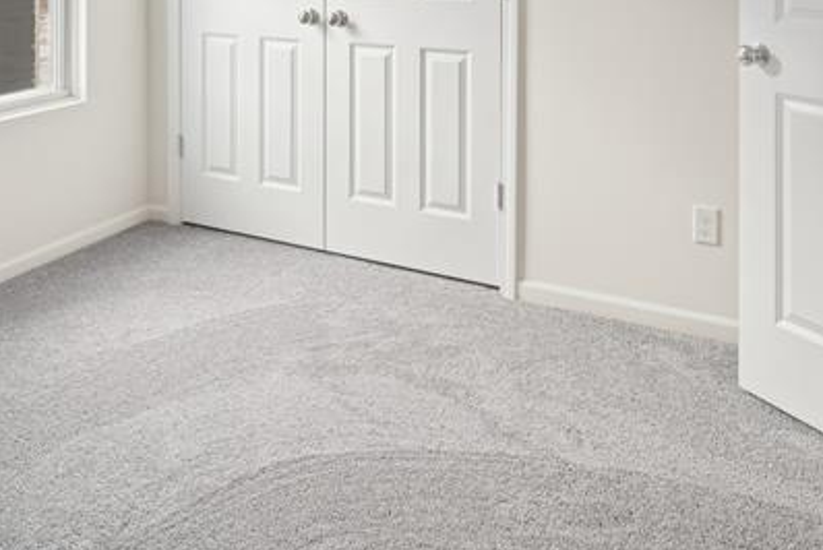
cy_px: -42
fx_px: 824
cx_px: 362
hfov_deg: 53.0
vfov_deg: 32.8
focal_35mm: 36
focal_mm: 14
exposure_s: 1/2
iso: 50
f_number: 9
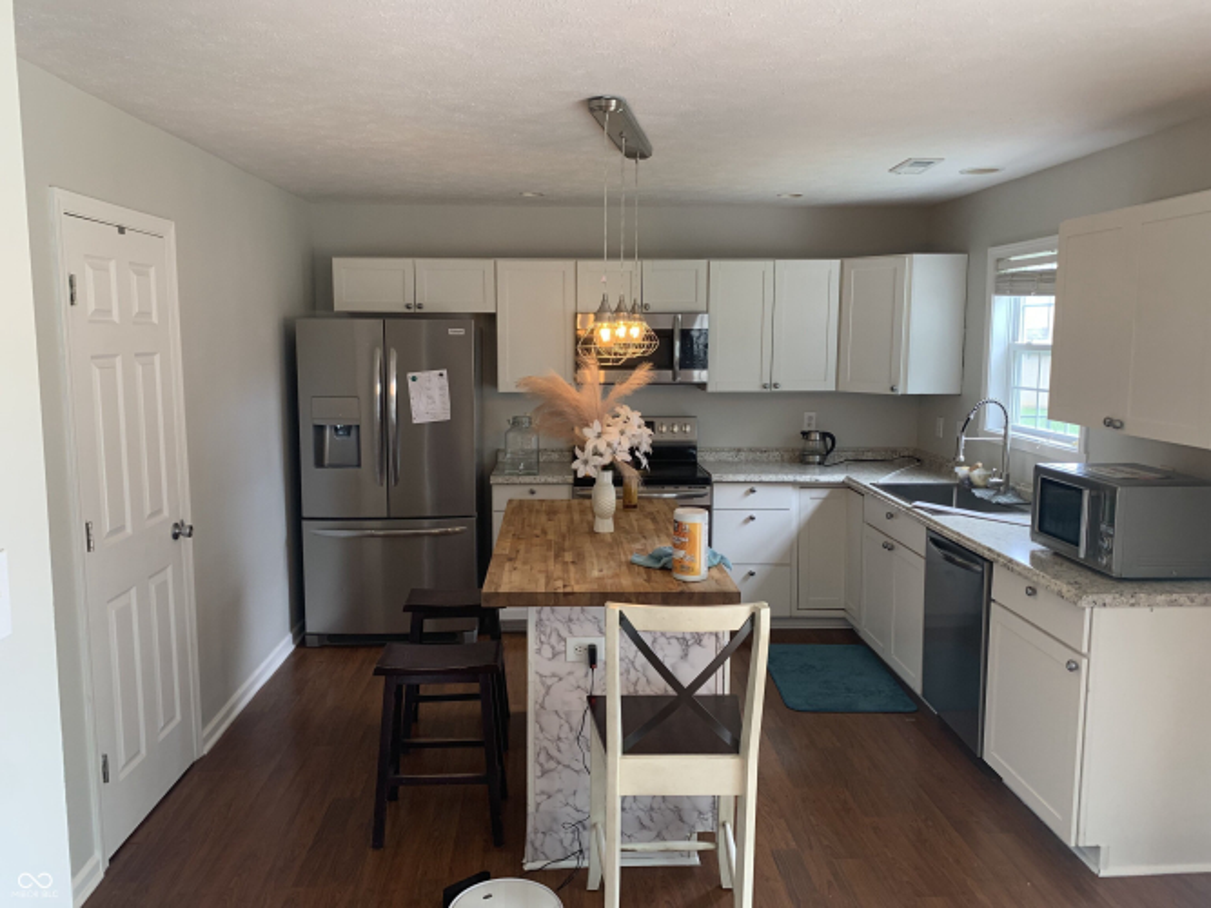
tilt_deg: -8.8
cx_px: 606
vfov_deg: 53.0
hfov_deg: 67.3
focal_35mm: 26
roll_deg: -0.1
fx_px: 909
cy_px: 454
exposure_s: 1/96
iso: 100
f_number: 1.8
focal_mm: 4.25
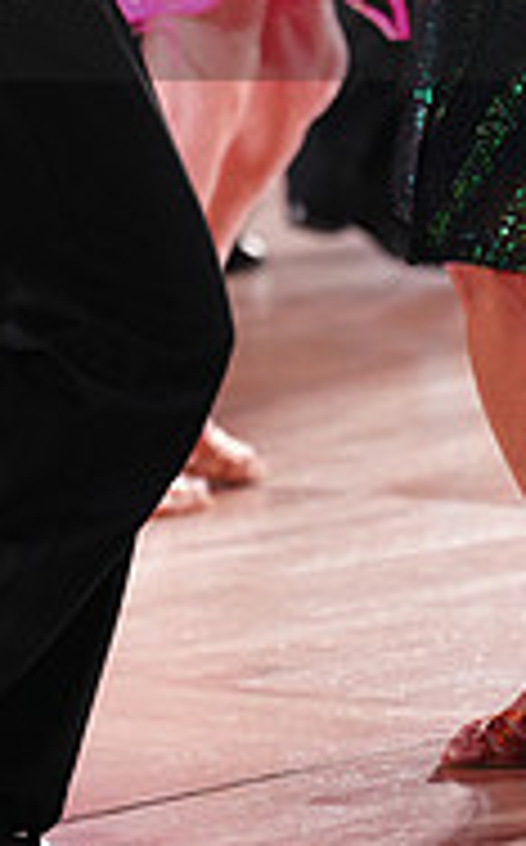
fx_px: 9916
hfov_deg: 3.0
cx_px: 281
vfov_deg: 4.9
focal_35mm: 431
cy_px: -68
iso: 2000
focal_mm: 137
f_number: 2.8
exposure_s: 1/400
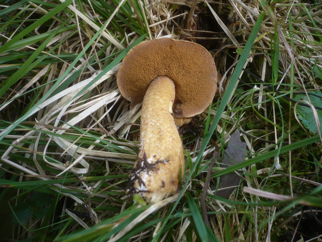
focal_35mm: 35
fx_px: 326
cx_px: 161
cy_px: 121
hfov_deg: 52.6
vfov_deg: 40.7
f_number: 2.8
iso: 100
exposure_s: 1/30
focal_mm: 5.8
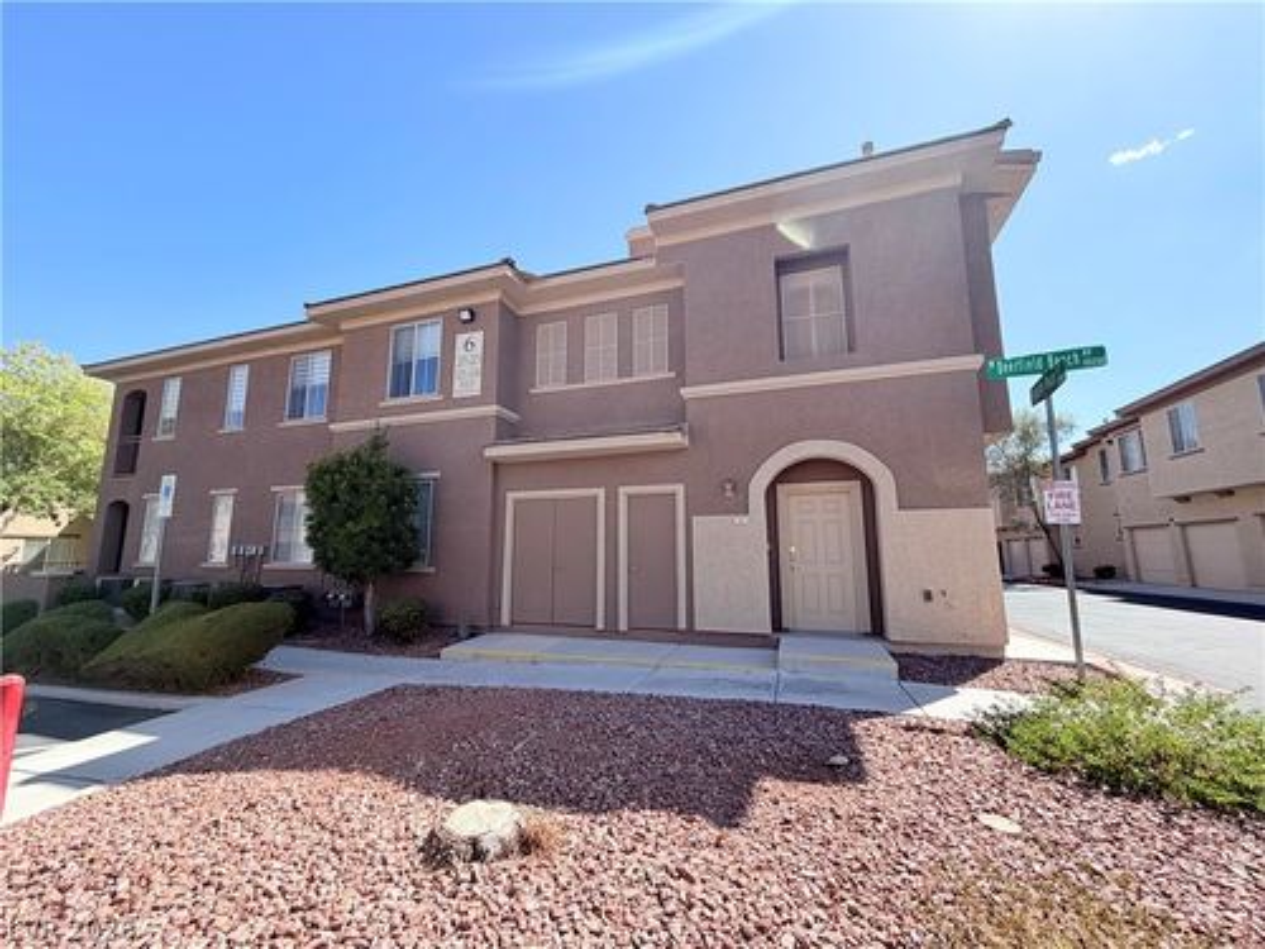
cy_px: 474
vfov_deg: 85.7
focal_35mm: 14
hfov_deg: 102.1
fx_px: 512
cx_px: 632
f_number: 2.2
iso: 40
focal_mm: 2.22
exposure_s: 1/770
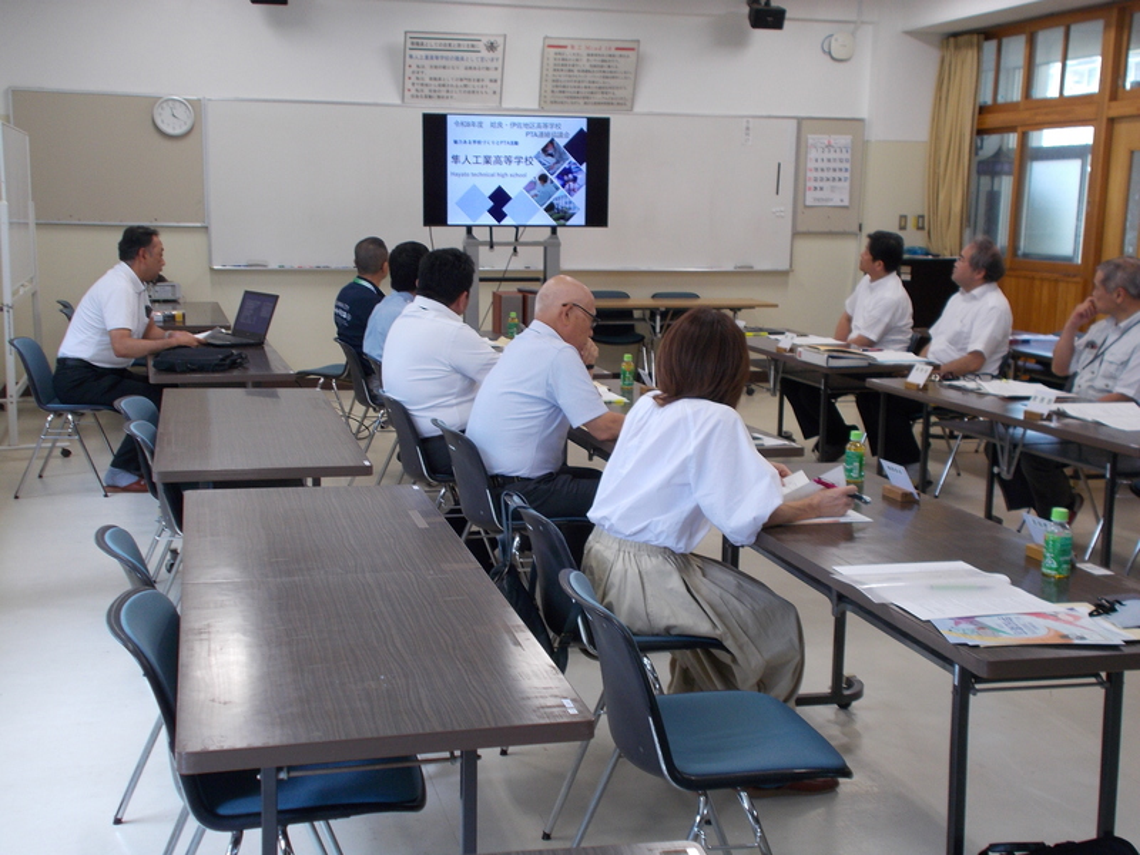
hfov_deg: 42.9
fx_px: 1449
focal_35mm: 44
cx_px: 570
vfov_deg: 32.9
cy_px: 428
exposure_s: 1/30
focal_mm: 7.9
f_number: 4.2
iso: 100
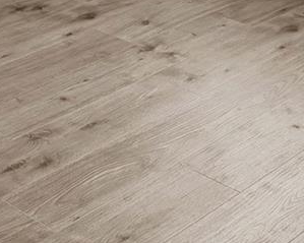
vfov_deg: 12.1
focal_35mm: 103
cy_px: -337
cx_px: -5
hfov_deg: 18.1
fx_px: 926
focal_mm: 16
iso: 100
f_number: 8
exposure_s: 1
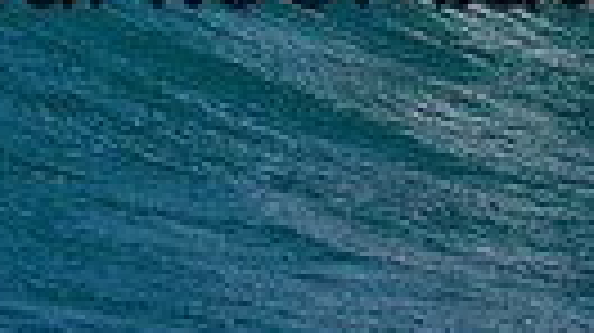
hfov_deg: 0.6
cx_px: 135
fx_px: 61802
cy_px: -156
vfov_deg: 0.3
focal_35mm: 3927
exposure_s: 1/2000
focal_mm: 800
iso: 280
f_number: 6.3
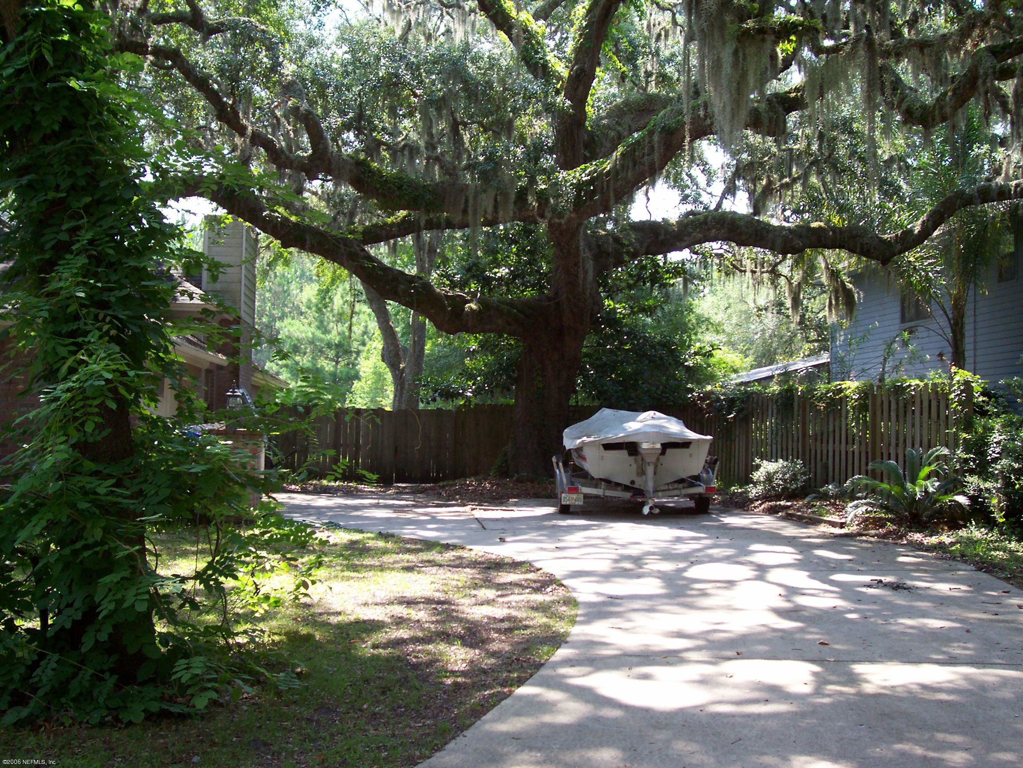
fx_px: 1241
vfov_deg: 34.3
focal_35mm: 42
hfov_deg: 44.8
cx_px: 512
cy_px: 384
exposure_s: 1/187
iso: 80
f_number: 2.9
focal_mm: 7
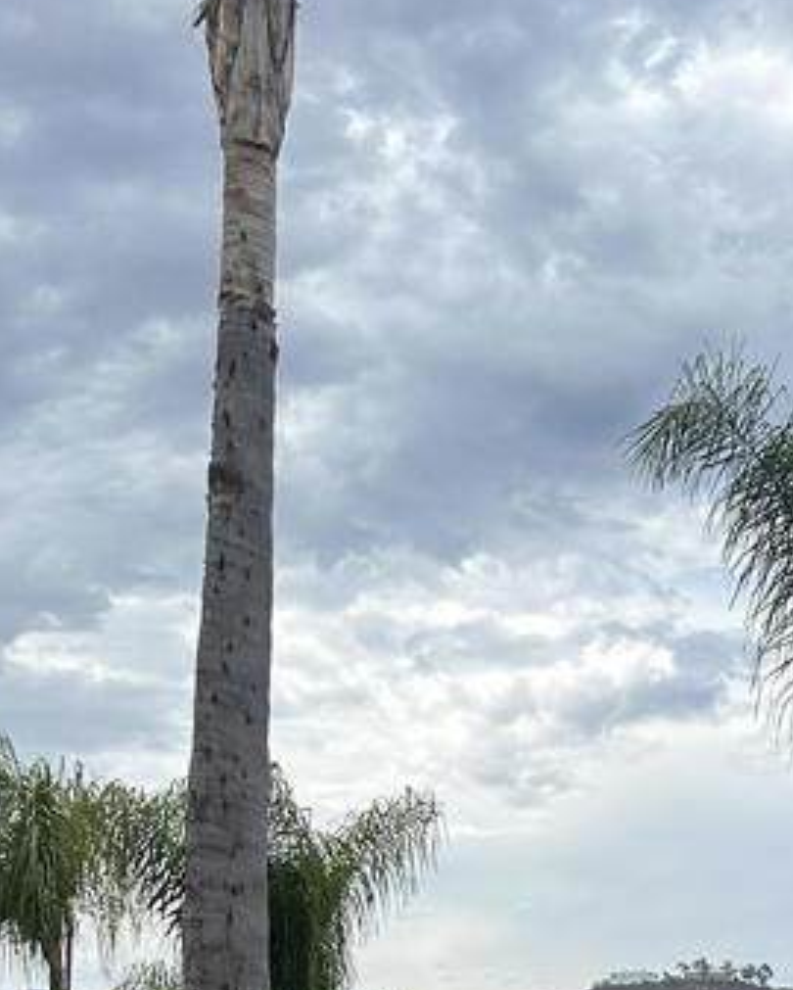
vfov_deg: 21.2
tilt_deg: -7.3
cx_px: 579
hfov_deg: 19.8
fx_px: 2257
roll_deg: -0.7
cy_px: 1457
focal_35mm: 77
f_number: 1.5
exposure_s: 1/3077
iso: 50
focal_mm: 5.7
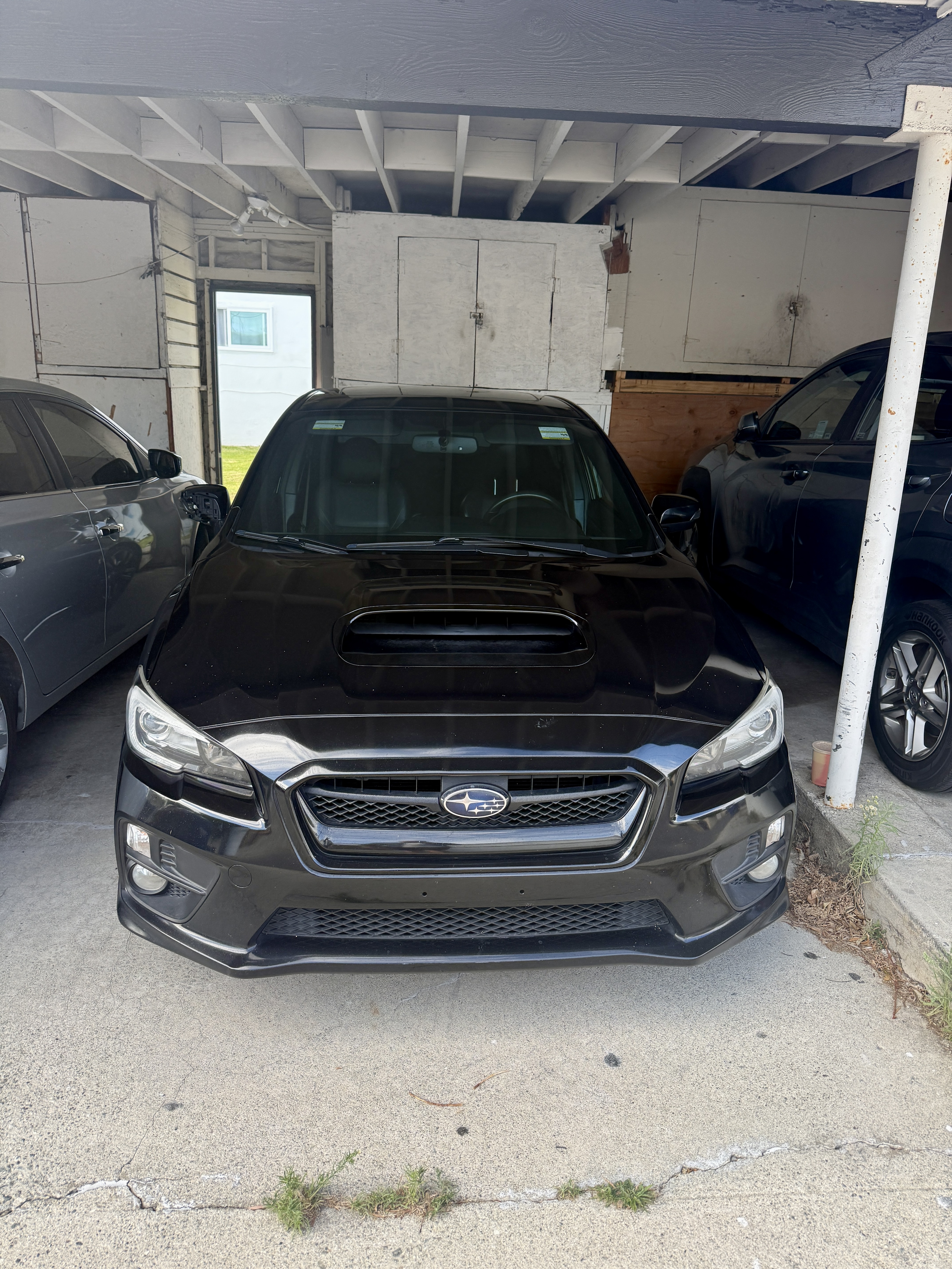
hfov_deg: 56.8
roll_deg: -1.5
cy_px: 634
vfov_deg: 71.6
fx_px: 880
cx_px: 476
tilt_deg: -14.7
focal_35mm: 24
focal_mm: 6.76
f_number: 1.78
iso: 100
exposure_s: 1/363
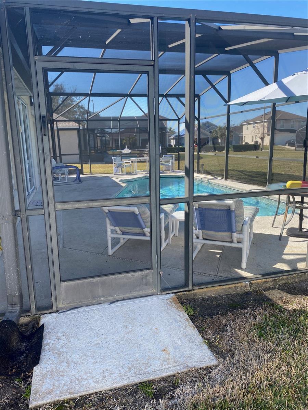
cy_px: 205
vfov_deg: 67.3
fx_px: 308
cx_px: 154
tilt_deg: -9.0
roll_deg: +1.2
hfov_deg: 53.1
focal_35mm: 26
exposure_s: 1/810
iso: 32
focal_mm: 4.25
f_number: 1.8
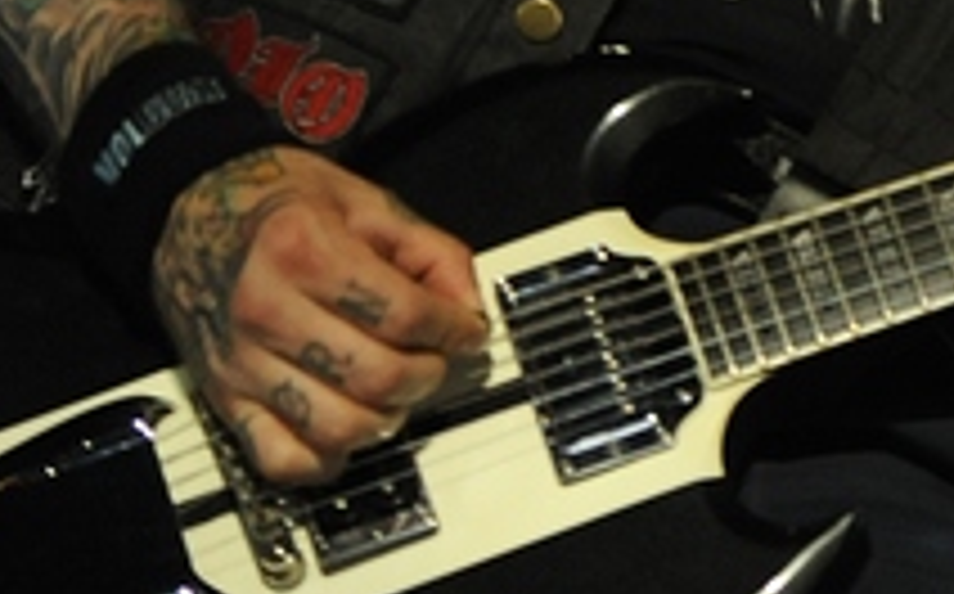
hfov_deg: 5.4
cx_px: 824
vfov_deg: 3.4
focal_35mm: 388
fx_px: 10077
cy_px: -470
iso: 2000
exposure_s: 1/200
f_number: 3.5
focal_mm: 112
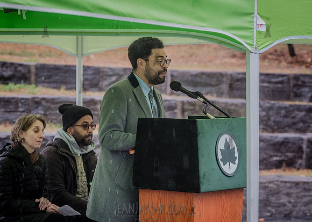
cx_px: 139
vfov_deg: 8.1
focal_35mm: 177
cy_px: 109
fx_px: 1565
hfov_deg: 11.4
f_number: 5.6
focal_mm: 145
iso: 640
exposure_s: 1/200
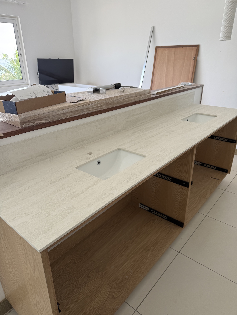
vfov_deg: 71.6
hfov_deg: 56.8
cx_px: 118
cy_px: 158
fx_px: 219
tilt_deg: -23.5
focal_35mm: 24
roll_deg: -0.1
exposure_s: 1/121
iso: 64
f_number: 1.78
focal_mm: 6.76
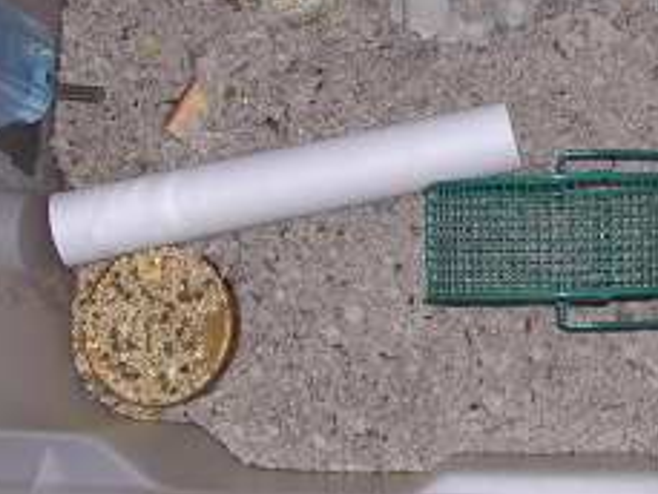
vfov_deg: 15.3
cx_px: 529
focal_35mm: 96
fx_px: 1826
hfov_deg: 20.2
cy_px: 57
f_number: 3
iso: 100
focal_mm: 6.6
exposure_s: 1/60.1
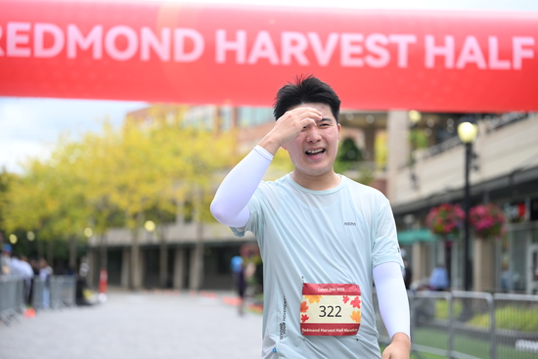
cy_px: 180
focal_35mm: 79
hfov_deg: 25.7
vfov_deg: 17.3
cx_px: 269
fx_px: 1181
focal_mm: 79
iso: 640
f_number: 2.8
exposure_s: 1/2500
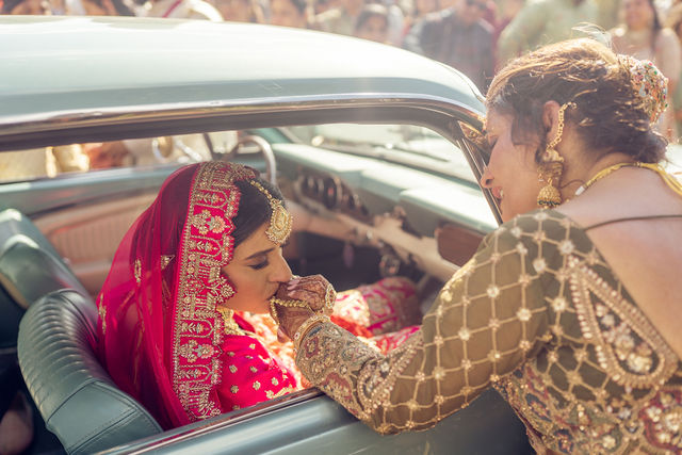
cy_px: 228
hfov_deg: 54.4
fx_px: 663
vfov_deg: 37.9
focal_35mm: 35
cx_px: 341
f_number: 2.2
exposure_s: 1/1250
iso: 125
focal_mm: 35
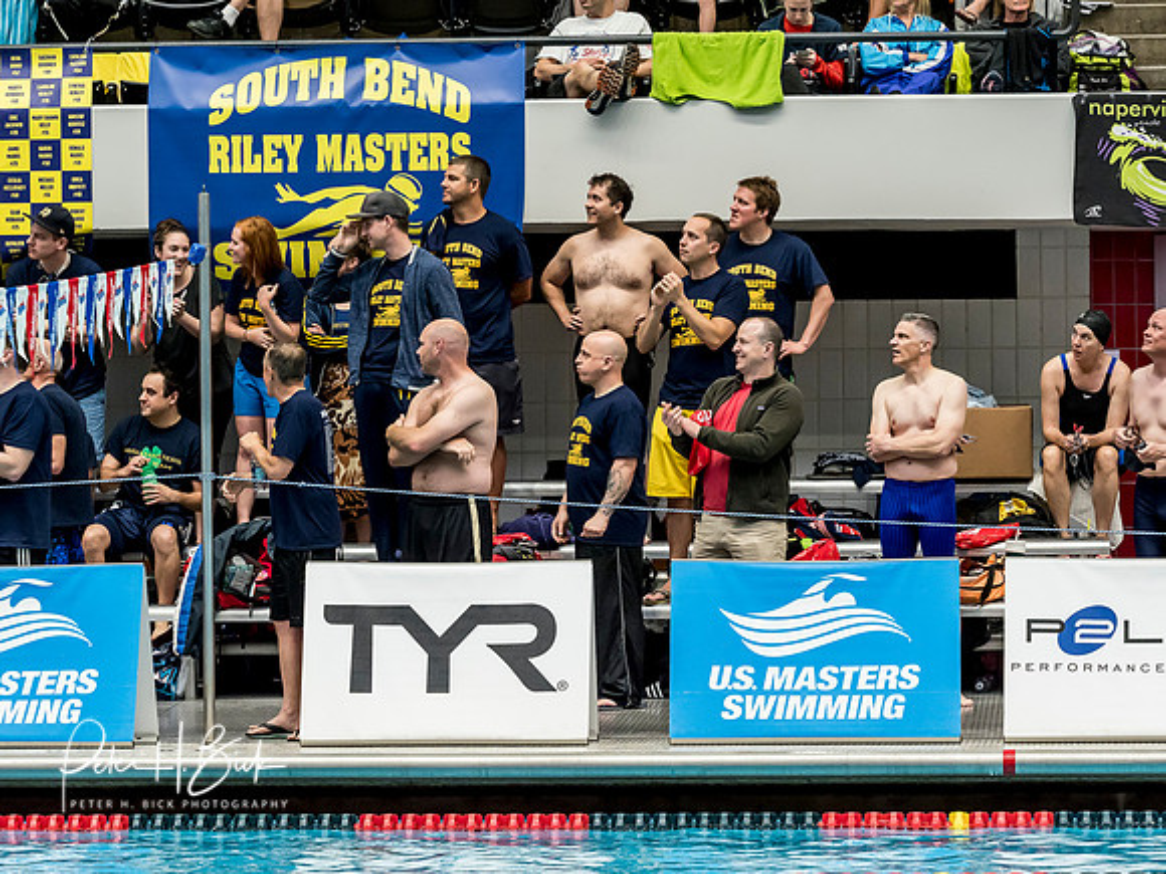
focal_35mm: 175
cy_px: 437
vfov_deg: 8.5
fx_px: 5891
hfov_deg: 11.3
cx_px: 583
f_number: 4.5
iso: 2500
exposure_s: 1/250
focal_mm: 85
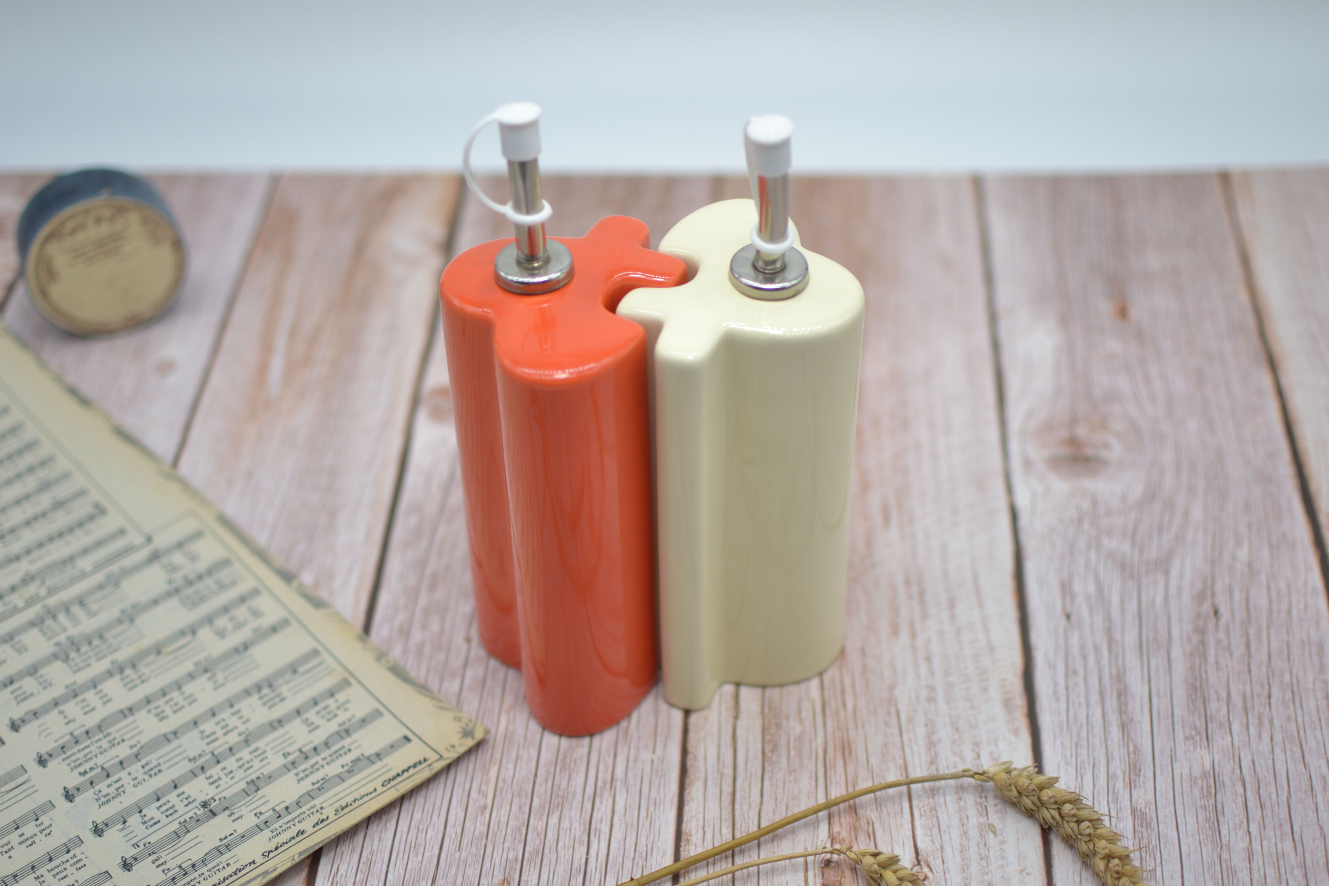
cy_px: 443
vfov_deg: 25.8
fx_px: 1938
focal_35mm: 52
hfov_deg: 37.9
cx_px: 664
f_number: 1.8
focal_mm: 35
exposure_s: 1/500
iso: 100
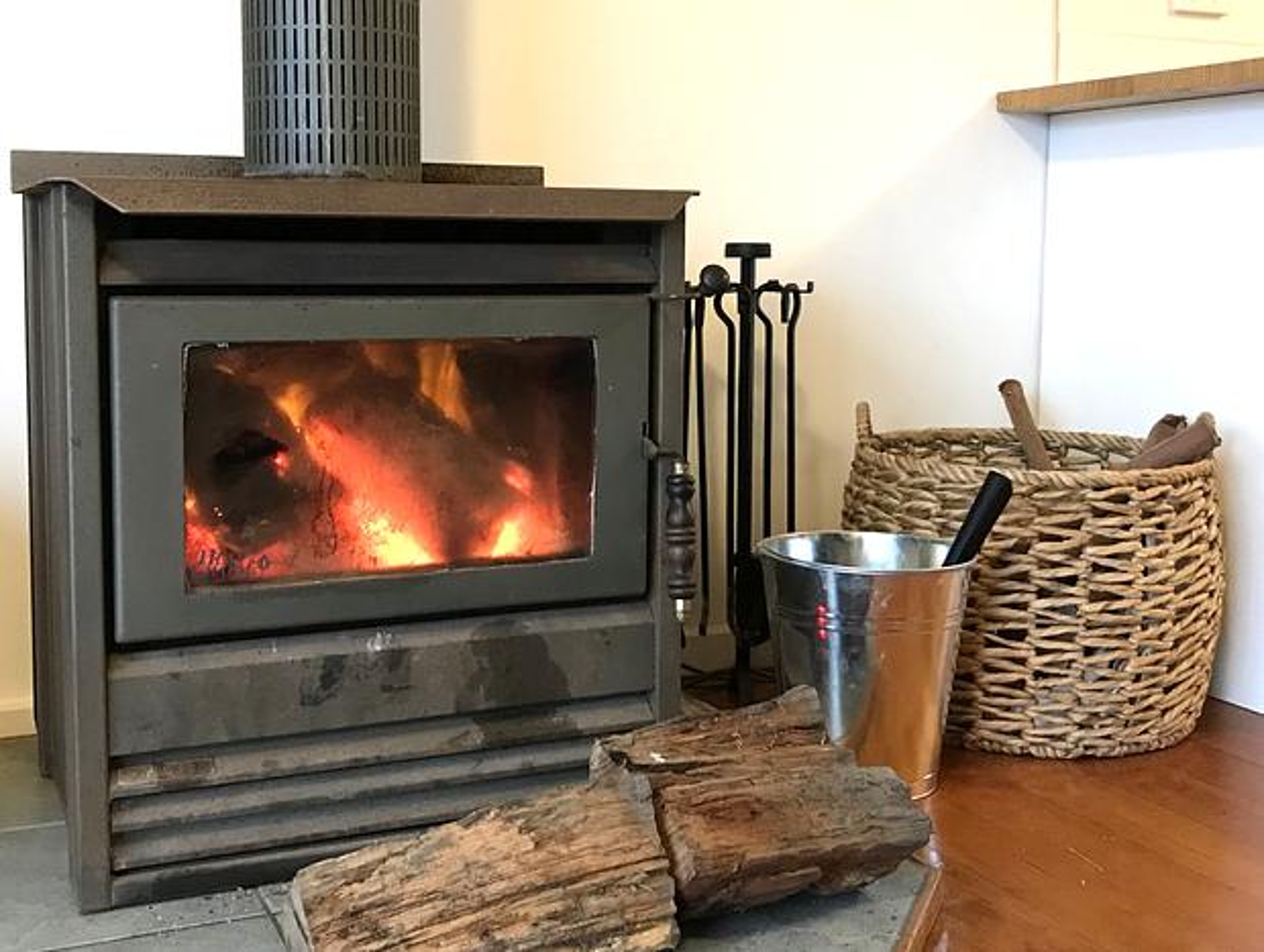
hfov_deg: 55.3
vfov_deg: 43.1
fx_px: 1207
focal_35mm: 33
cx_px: 632
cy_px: 476
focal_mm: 3.99
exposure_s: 1/9
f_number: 1.8
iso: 100
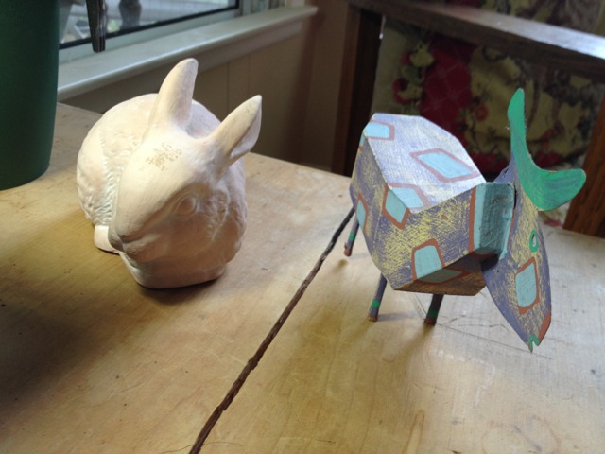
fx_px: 612
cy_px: 227
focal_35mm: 35
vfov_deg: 40.7
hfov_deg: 52.6
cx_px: 302
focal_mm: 4.28
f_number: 2.4
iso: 50
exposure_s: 1/40
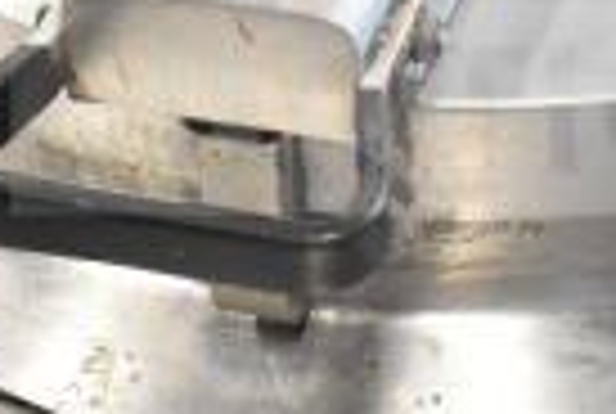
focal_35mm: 153
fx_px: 2627
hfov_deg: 13.3
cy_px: -142
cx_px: 513
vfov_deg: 8.8
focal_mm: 23
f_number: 3.8
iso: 1600
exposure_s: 1/50
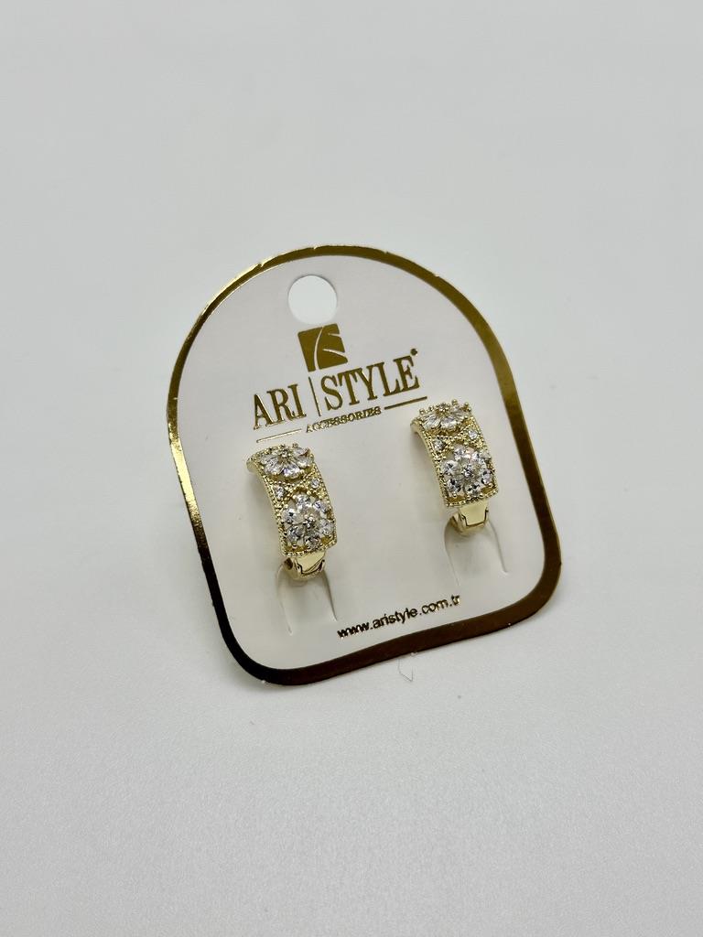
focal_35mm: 48
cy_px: 468
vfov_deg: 39.7
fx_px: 1300
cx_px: 352
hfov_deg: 30.3
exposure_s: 1/258
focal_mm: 6.86
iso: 64
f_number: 1.78
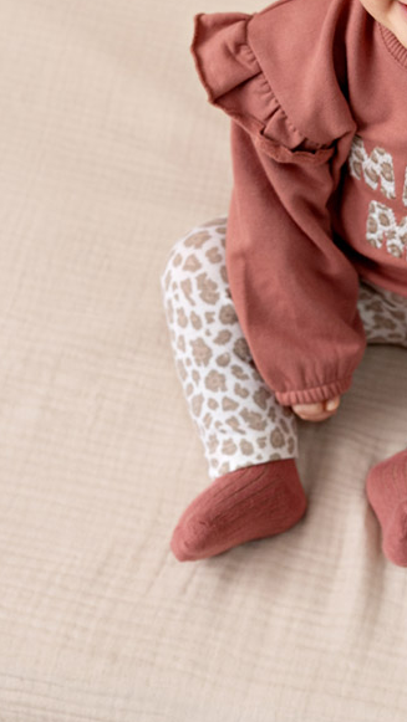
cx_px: 350
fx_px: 1726
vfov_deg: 23.5
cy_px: 235
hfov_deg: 13.4
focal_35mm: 90
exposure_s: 1/160
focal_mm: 50
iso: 1600
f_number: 5.6
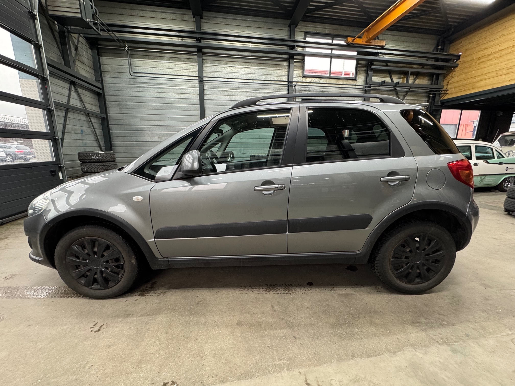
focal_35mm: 14
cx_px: 258
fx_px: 208
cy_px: 193
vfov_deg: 85.7
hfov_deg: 102.1
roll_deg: -0.6
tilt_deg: -12.4
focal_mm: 2.22
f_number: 2.2
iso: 250
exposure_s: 1/50
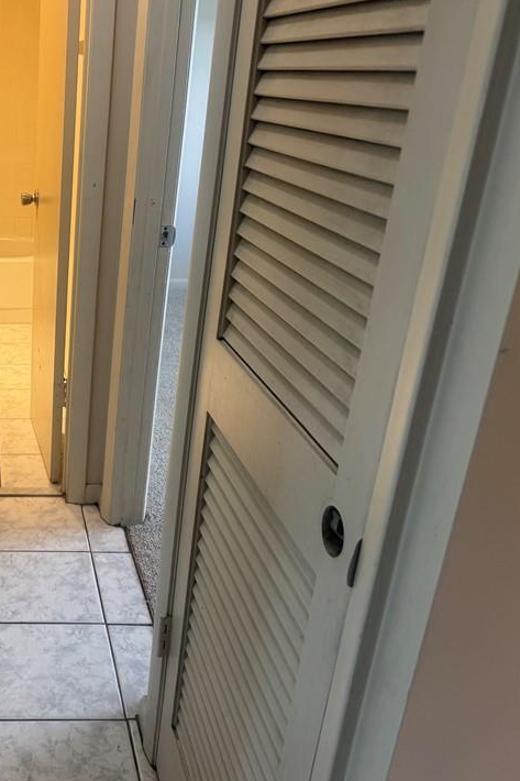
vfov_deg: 53.1
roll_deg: -1.4
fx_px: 780
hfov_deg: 33.6
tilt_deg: -23.4
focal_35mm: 36
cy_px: 409
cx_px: -5
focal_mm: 6.76
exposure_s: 1/60
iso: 125
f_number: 1.78
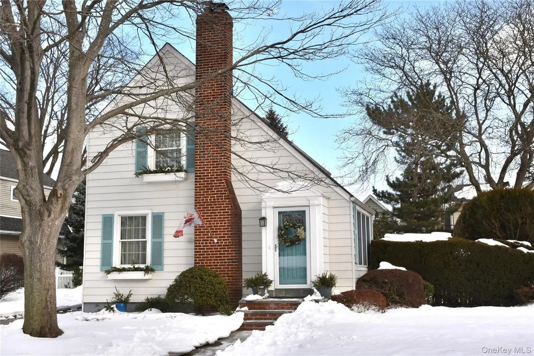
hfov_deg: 47.9
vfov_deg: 33.0
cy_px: 178
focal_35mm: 40
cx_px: 267
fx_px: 601
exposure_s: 1/320
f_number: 9
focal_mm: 27
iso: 400
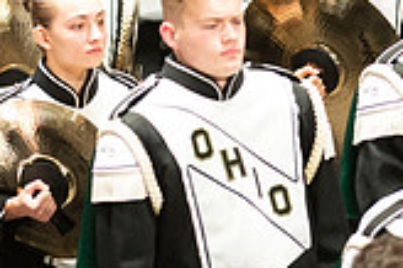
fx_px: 11865
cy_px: -116
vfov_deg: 1.3
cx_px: 0
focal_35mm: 1061
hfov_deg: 1.9
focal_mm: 300
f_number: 2.8
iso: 3200
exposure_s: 1/500
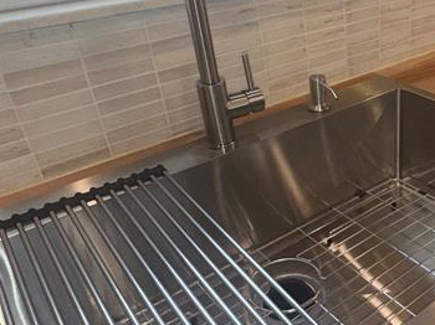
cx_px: 384
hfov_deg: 42.4
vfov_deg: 35.1
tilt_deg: -27.7
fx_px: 515
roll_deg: +1.3
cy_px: 149
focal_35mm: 41
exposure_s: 1/122
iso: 80
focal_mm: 2.22
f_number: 2.2
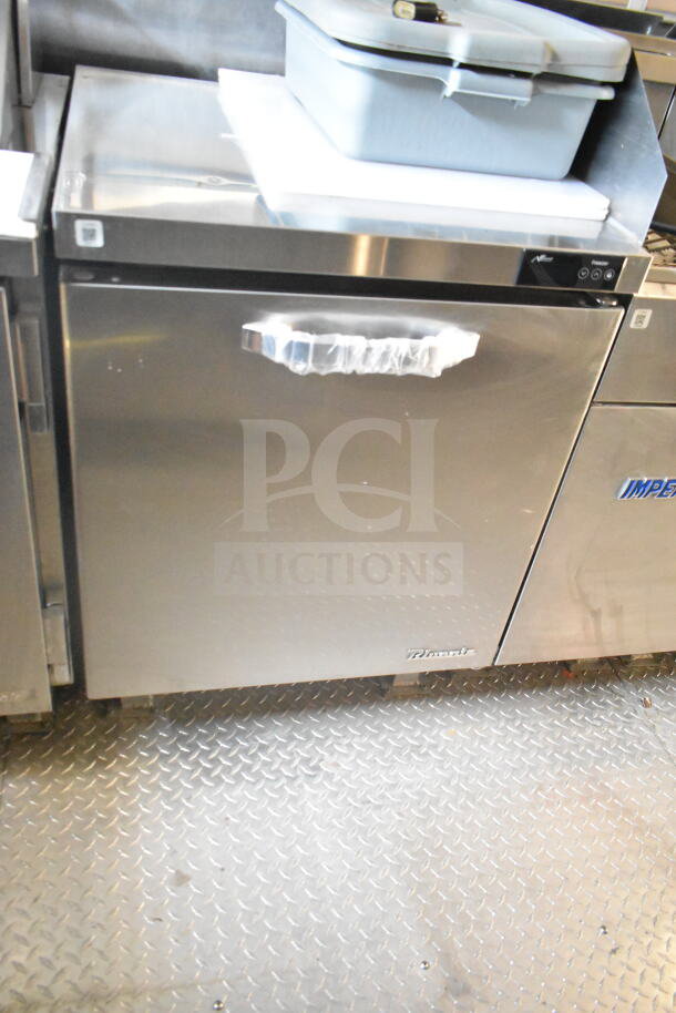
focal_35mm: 27
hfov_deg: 48.0
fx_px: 760
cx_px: 338
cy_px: 506
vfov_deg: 67.4
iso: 11400
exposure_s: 1/30
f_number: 3.5
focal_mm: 18
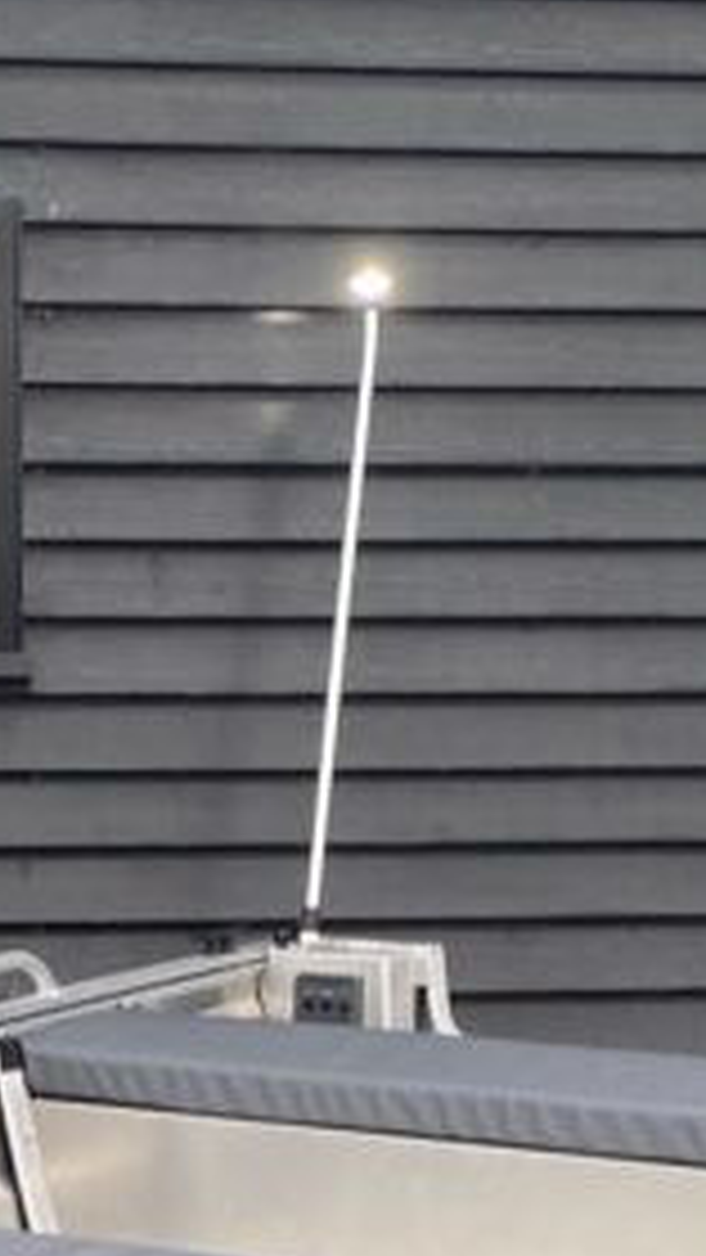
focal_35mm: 104
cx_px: 117
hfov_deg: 11.6
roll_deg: +0.0
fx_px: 3460
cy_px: 1049
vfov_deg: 20.3
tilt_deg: -8.2
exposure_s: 1/121
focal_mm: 4.25
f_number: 1.8
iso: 125
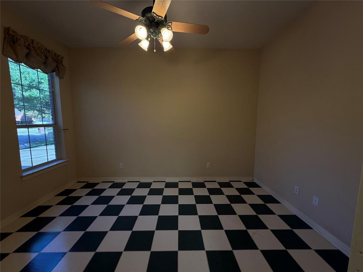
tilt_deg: -6.0
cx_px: 182
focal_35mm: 14
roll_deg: +0.0
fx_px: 147
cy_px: 136
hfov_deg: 102.1
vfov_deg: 85.7
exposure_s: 1/120
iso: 200
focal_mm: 2.22
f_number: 2.2
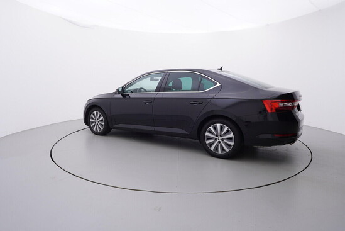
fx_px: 216
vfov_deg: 56.2
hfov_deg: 77.3
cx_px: 172
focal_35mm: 22
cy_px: 116
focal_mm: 15
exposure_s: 1/80
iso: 200
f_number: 5
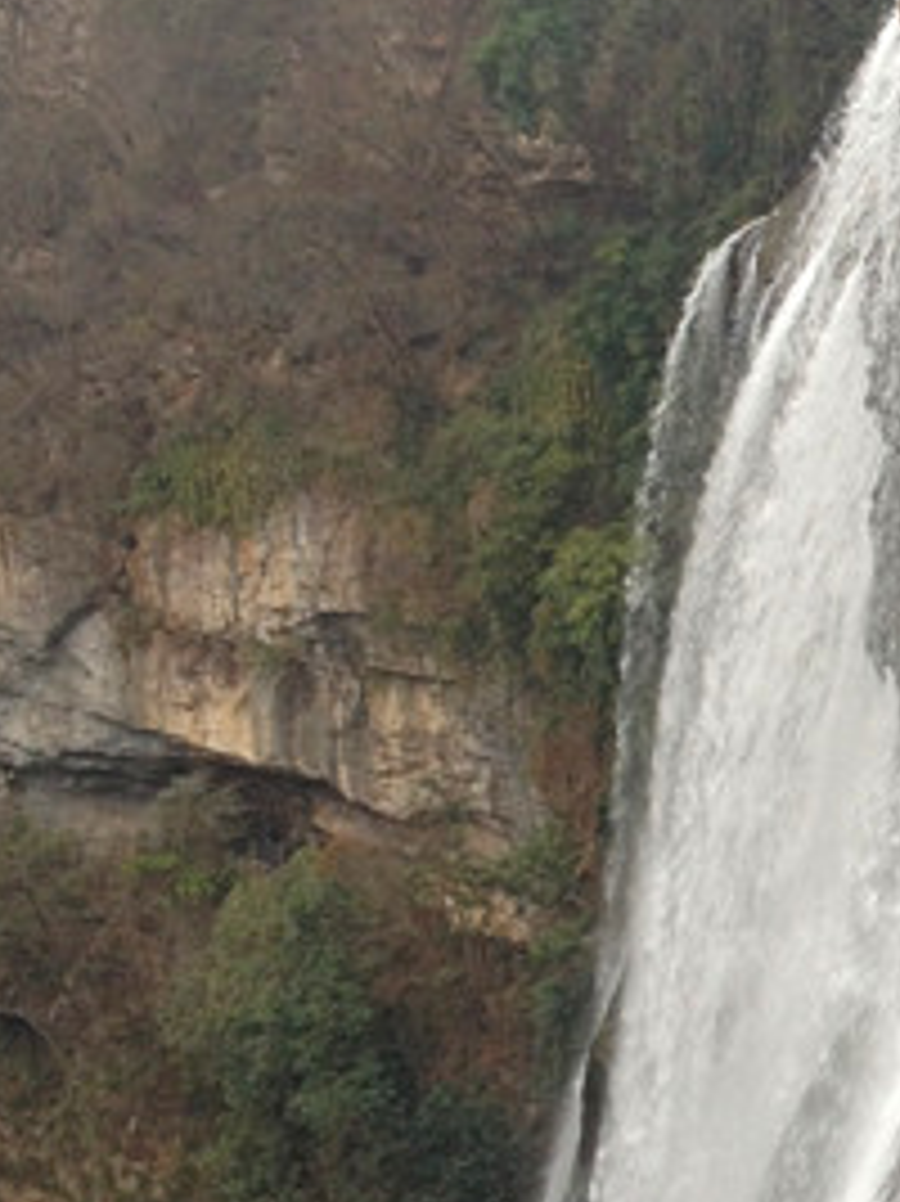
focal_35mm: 105
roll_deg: +4.2
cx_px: 1256
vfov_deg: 18.7
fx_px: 3643
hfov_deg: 13.4
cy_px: 648
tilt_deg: +0.9
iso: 64
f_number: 2.4
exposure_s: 1/120
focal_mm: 4.28
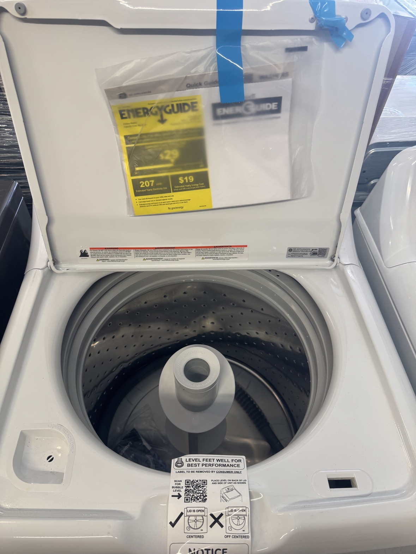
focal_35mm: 24
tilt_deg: -48.4
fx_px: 385
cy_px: 277
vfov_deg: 71.6
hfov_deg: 56.8
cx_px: 208
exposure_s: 1/121
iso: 125
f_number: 1.78
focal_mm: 6.76
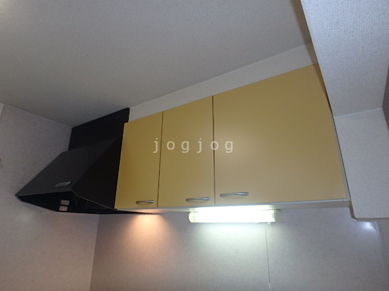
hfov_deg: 79.0
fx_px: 236
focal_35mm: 21
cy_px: 146
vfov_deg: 63.4
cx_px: 194
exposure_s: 1/40
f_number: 3.5
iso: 200
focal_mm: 3.7
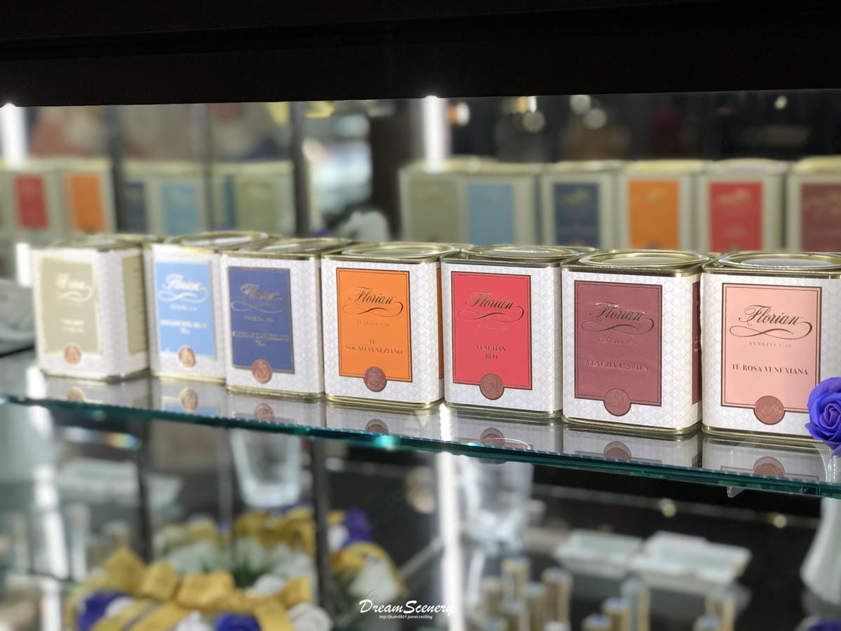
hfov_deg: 33.8
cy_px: 316
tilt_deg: -12.9
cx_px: 420
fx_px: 1385
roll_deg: +2.1
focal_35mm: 57
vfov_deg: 25.7
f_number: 2.8
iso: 50
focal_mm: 6.6
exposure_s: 1/32
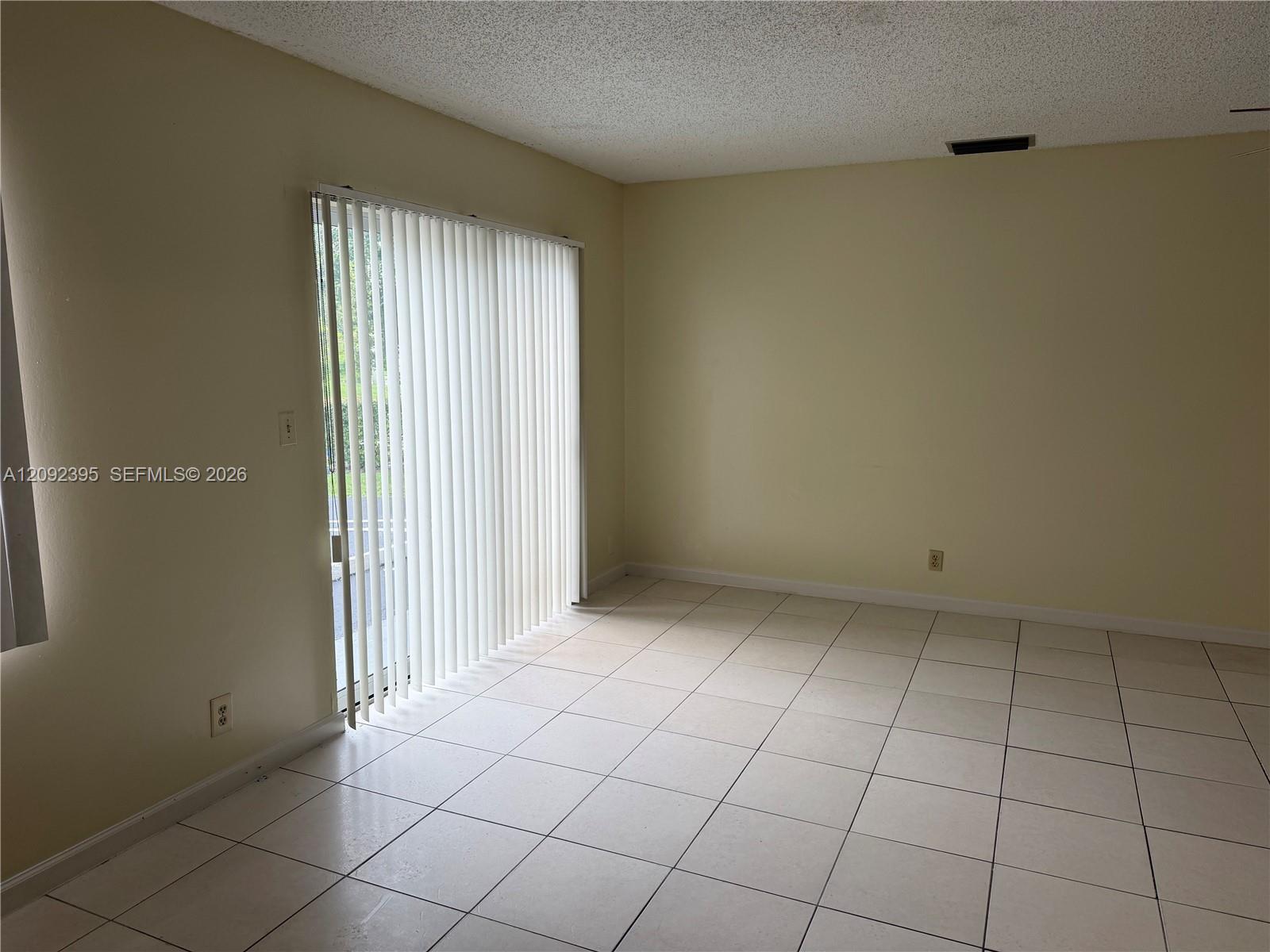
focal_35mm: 24
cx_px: 635
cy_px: 476
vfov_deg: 56.8
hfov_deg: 71.6
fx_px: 881
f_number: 1.78
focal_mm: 6.76
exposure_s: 1/120
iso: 80
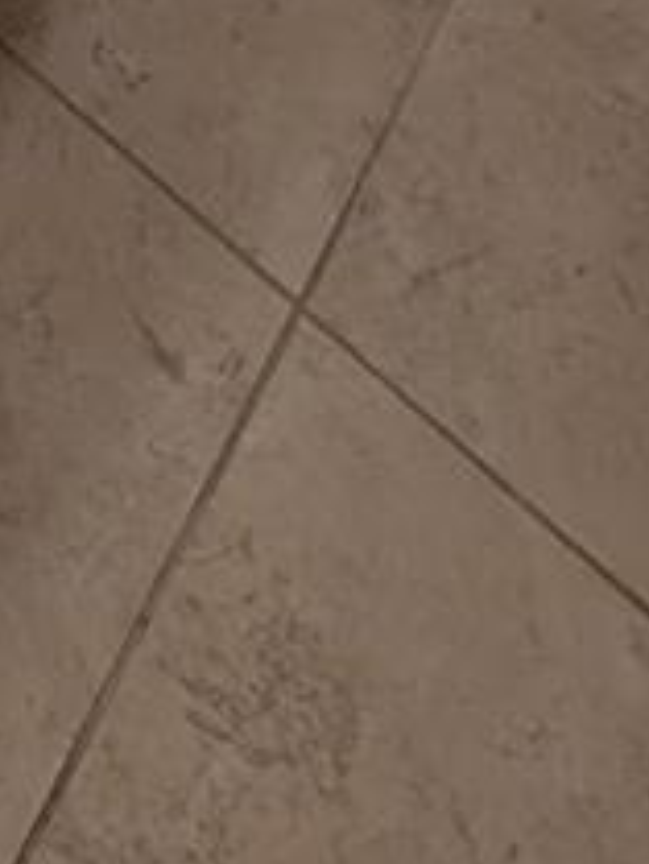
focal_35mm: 69
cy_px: -1538
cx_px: -395
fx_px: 1723
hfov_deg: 18.3
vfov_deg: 12.6
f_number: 1.7
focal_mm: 2.02
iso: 73
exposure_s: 1/72.2
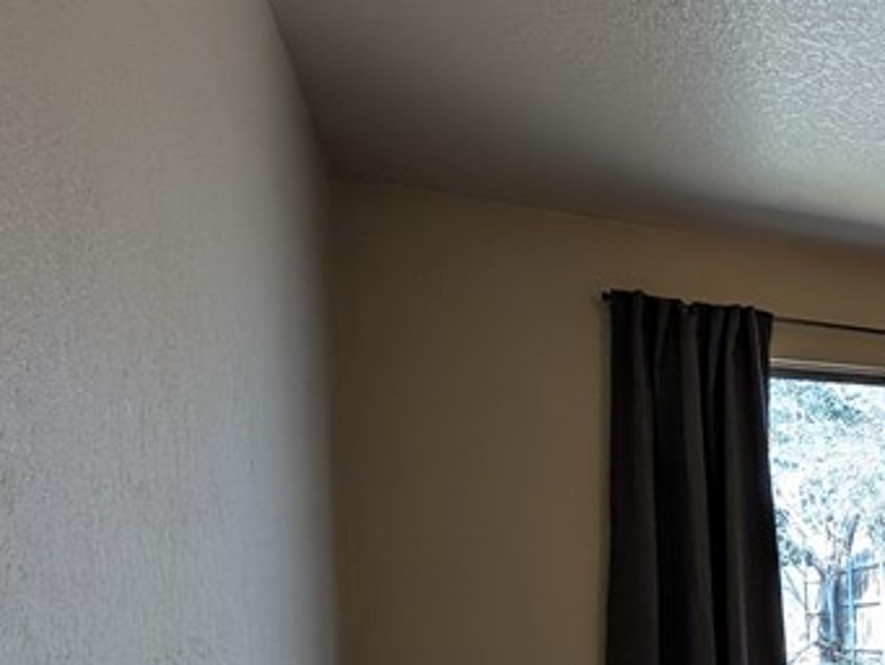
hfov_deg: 32.6
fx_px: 921
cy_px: 564
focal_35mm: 36
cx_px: 1231
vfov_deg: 37.7
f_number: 1.7
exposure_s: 1/127
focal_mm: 2.02
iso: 57
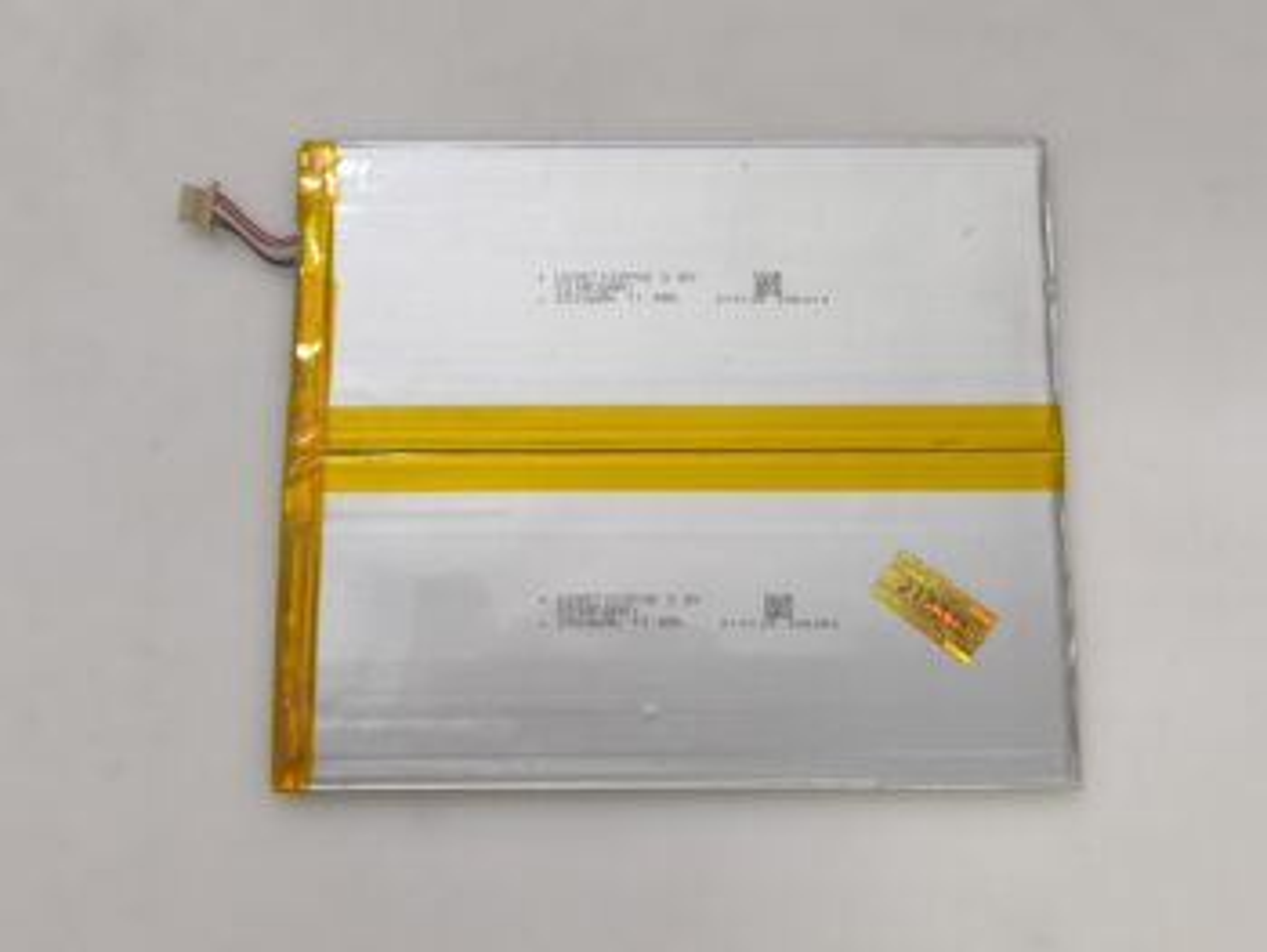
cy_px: 476
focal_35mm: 35
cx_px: 634
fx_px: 1282
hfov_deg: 52.6
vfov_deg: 40.7
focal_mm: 6.57
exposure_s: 1/50
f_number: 1.6
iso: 320
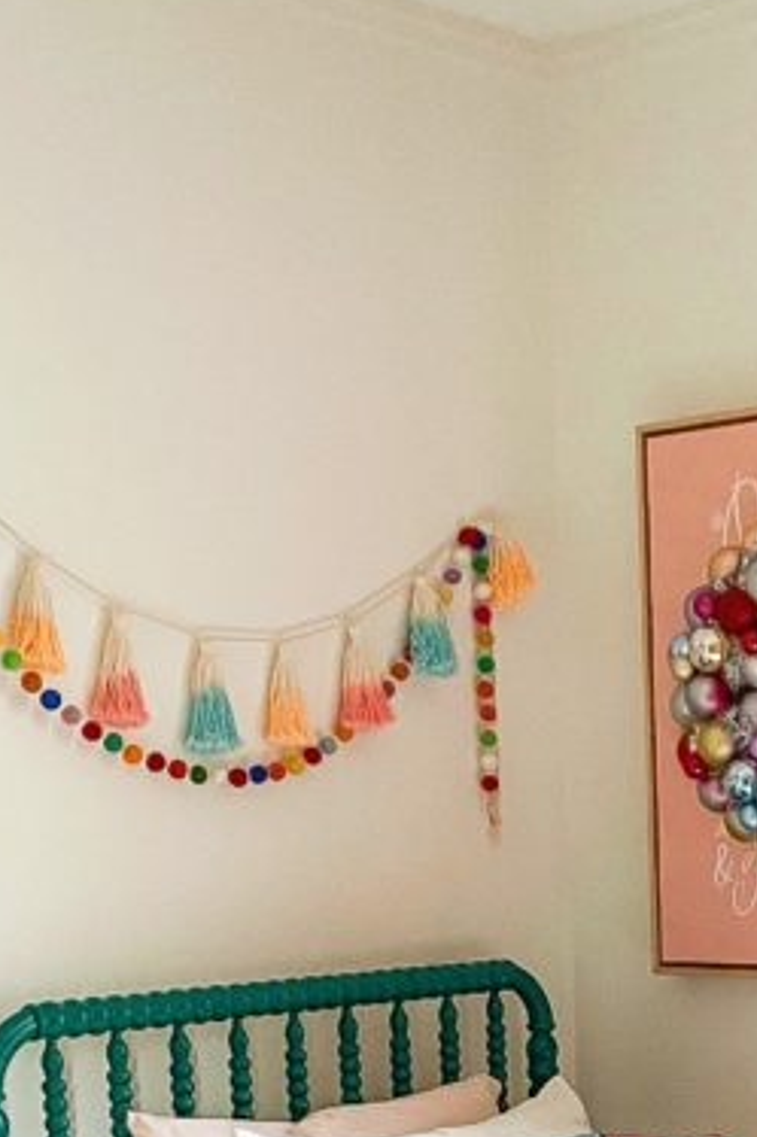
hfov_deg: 18.2
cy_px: 1222
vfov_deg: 25.5
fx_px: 2336
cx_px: 648
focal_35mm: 74
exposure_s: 1/60
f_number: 1.6
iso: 400
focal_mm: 4.2
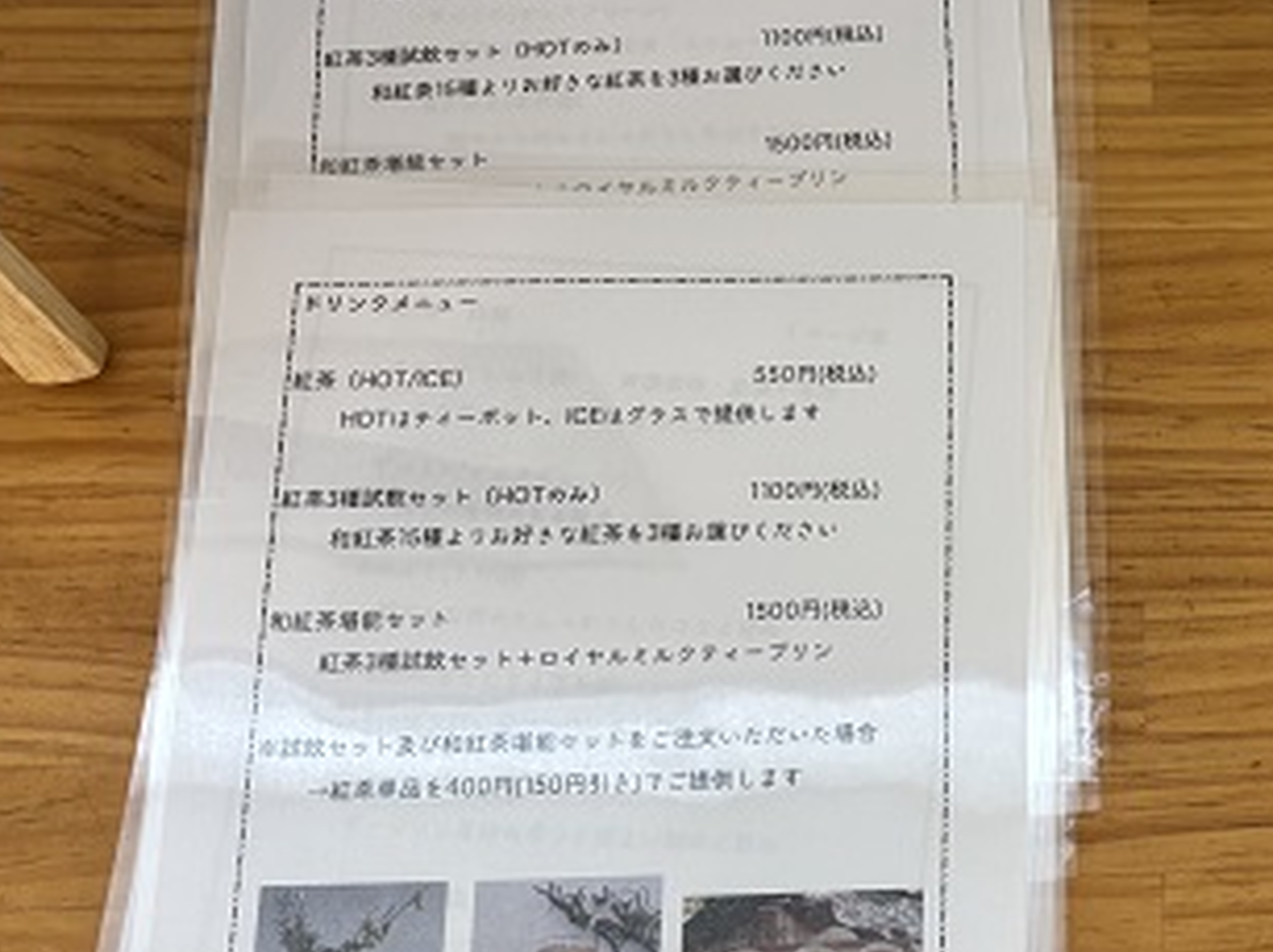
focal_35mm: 68
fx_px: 2499
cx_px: 1294
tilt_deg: -70.2
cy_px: 499
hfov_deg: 26.9
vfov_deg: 21.6
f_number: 1.6
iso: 80
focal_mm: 5.96
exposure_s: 1/50
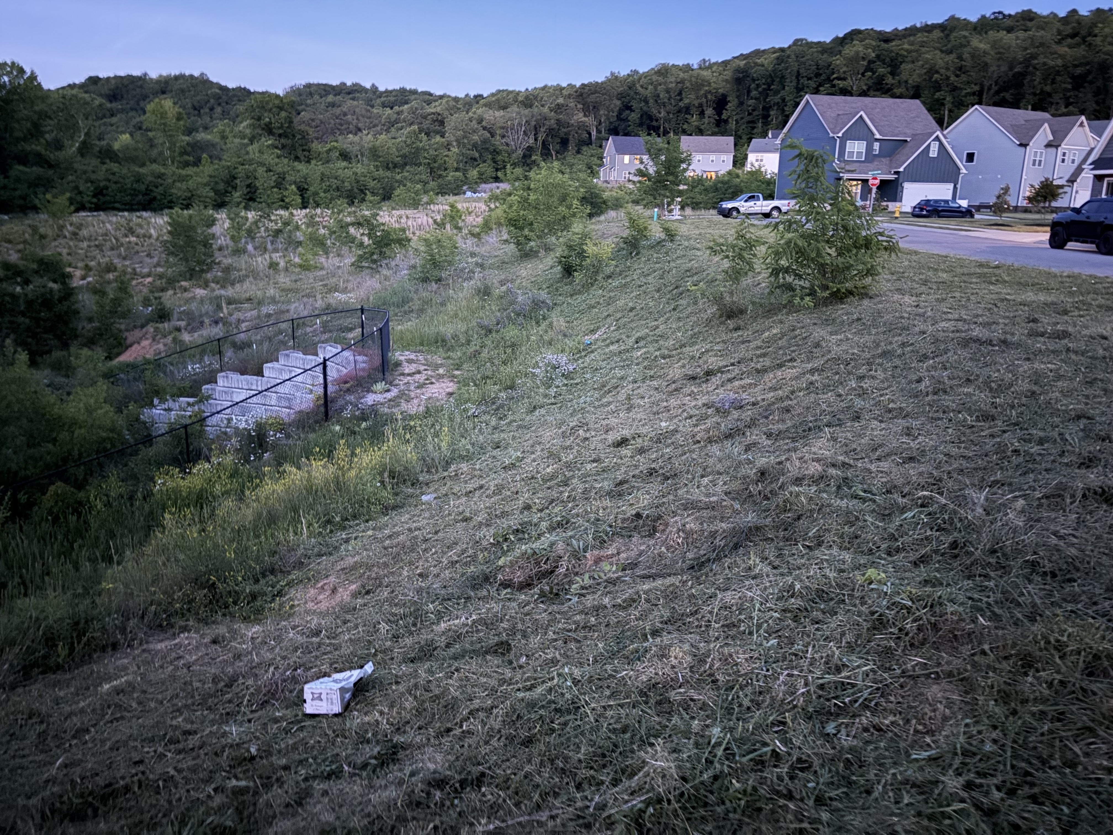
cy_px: 418
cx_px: 556
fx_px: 836
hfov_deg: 67.3
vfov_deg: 53.1
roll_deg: -2.2
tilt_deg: -16.1
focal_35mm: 26
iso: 1000
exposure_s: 1/5
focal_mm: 5.96
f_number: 1.6
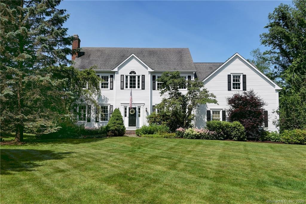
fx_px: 306
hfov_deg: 53.1
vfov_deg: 36.8
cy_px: 102
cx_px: 153
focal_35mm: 36
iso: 100
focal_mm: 24
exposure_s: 1/500
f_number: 9
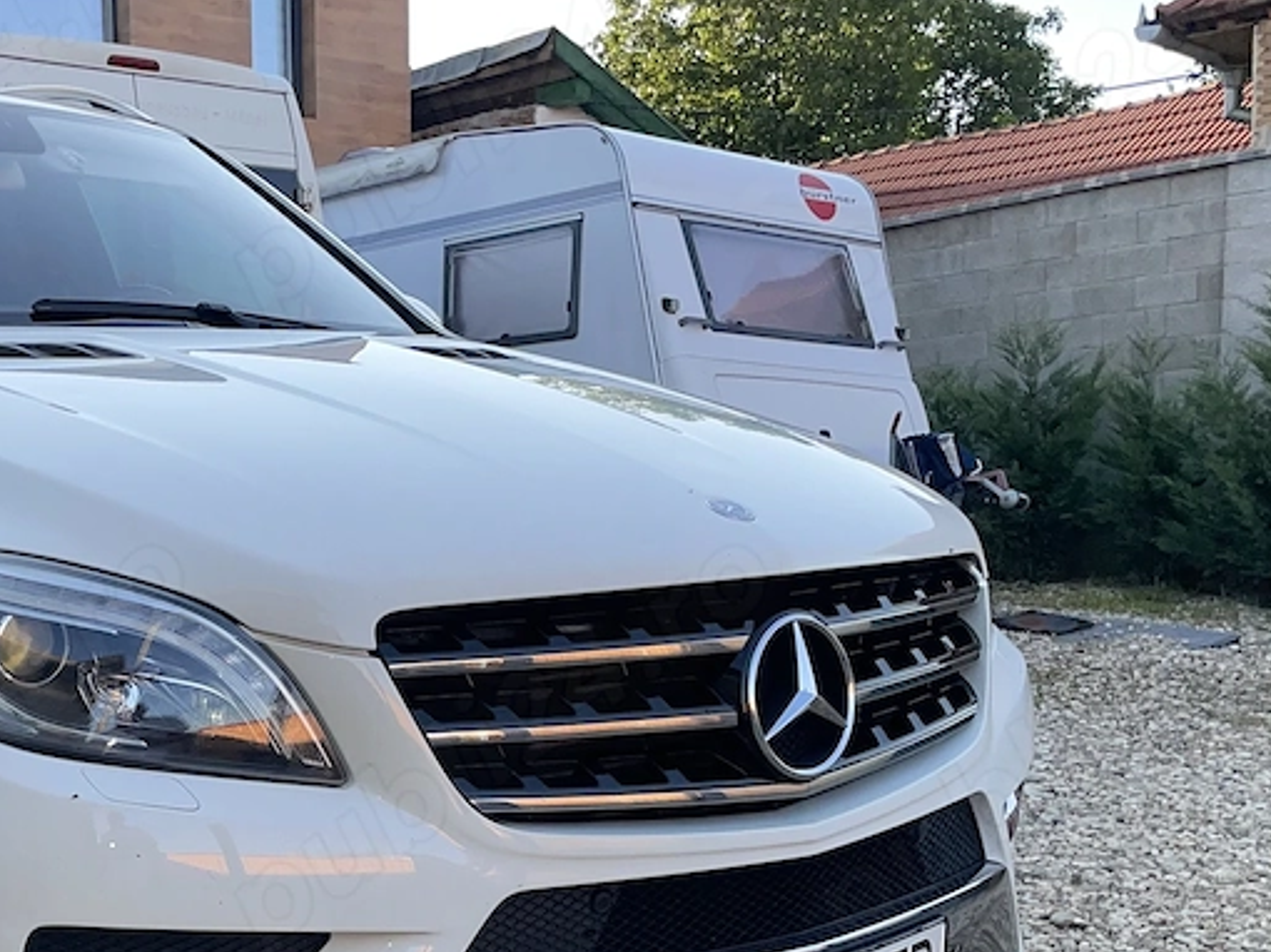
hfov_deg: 35.9
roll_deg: +1.5
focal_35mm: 51
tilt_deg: -8.9
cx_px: 207
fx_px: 1872
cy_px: 788
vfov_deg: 27.8
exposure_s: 1/988
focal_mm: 4.2
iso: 32
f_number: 1.6
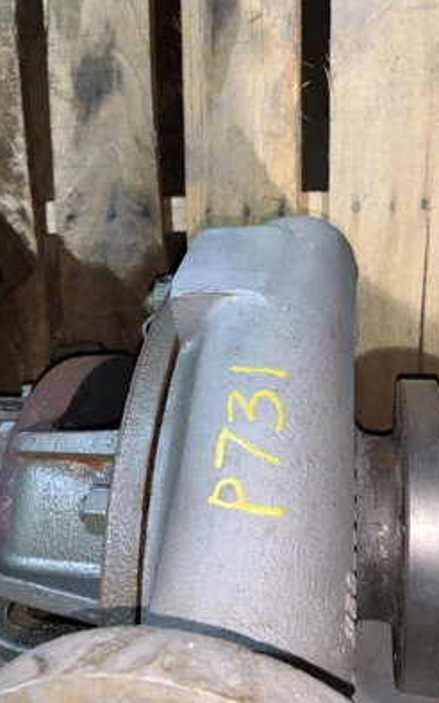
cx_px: 232
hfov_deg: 44.5
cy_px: 353
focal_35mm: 28
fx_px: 536
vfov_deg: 66.5
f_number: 1.8
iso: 32
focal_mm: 4.25
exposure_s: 1/15
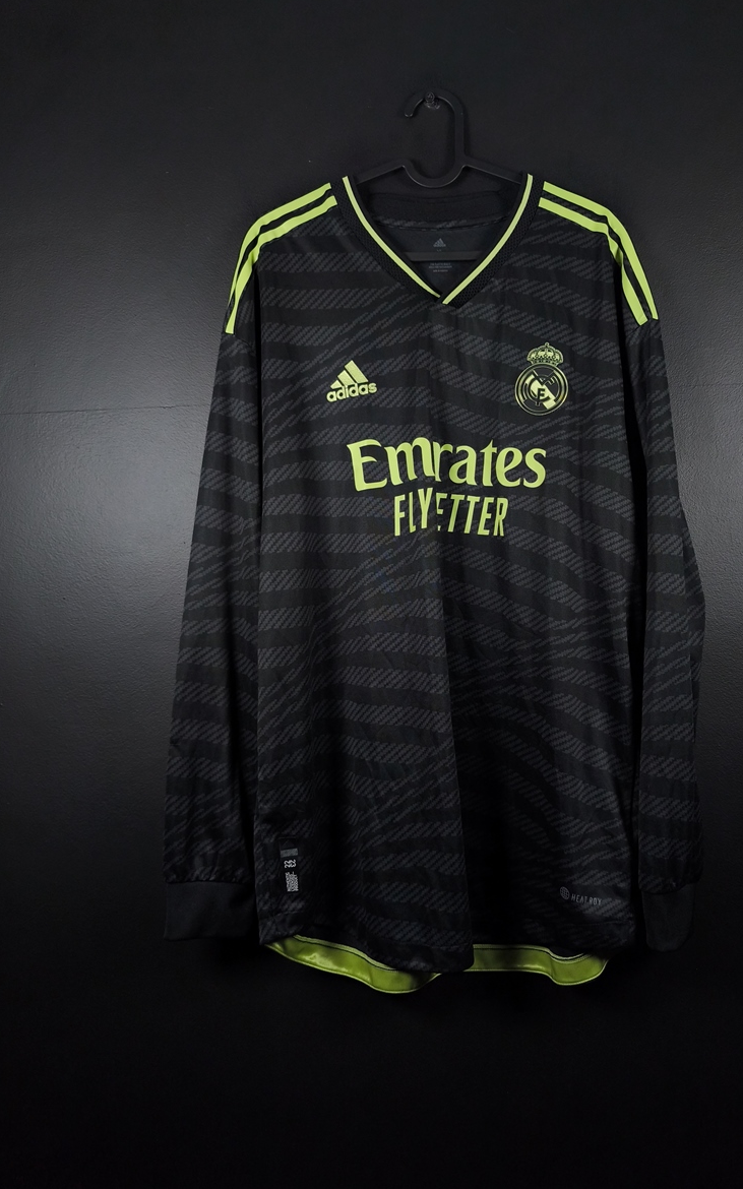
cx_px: 422
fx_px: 810
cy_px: 590
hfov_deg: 49.1
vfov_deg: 72.6
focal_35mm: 25
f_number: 1.6
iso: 400
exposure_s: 1/250
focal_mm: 6.57
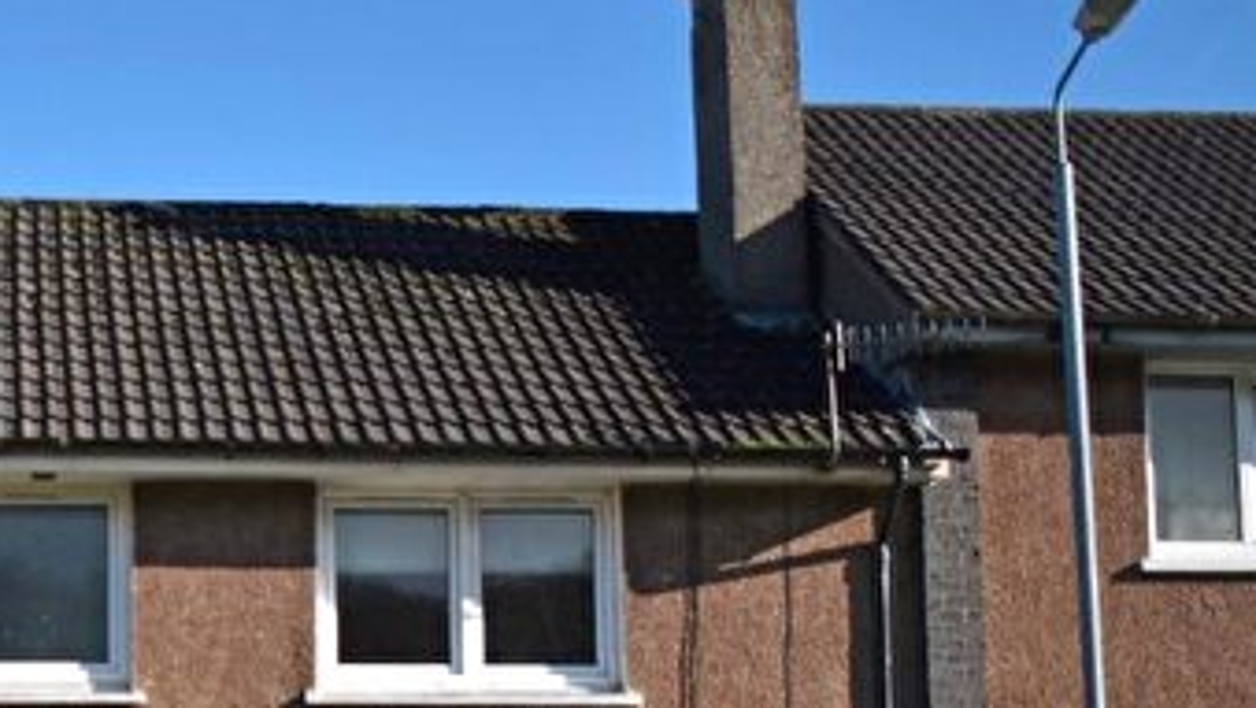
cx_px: 89
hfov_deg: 25.3
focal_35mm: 81
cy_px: 769
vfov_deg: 14.6
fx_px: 2701
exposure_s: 1/3200
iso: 400
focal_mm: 25
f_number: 4.5
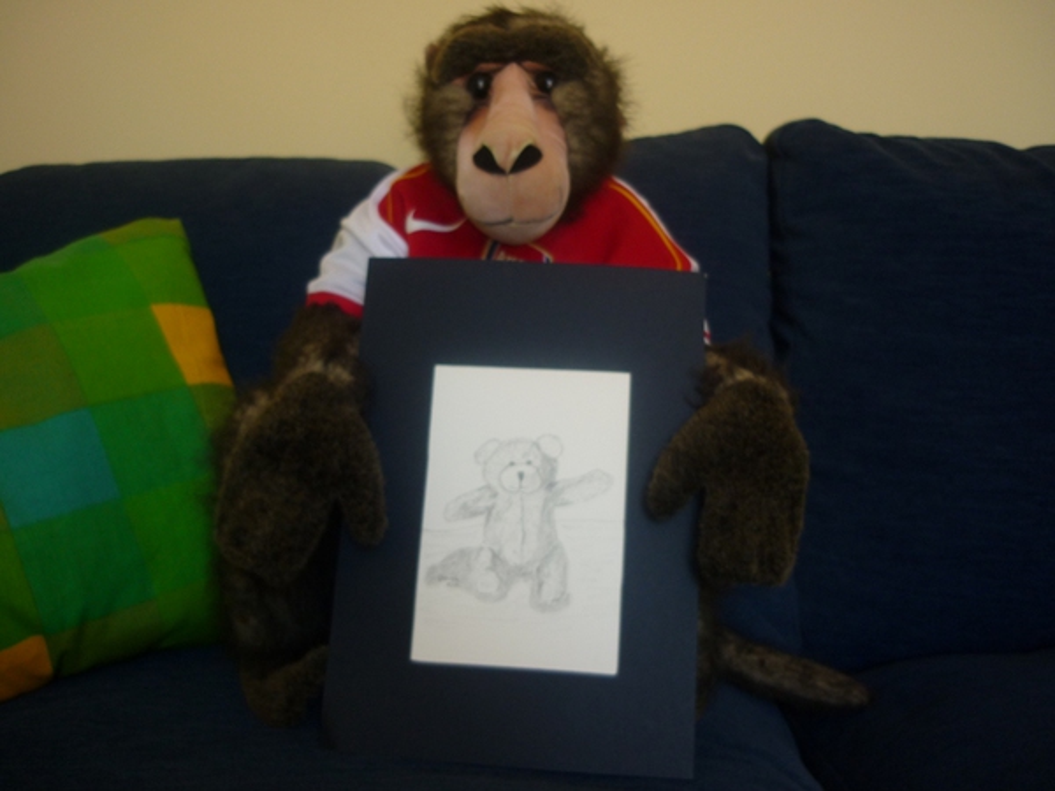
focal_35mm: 33
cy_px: 396
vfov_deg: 42.9
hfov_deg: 55.4
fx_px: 1006
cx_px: 528
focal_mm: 5.5
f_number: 2.8
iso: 100
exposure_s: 1/30
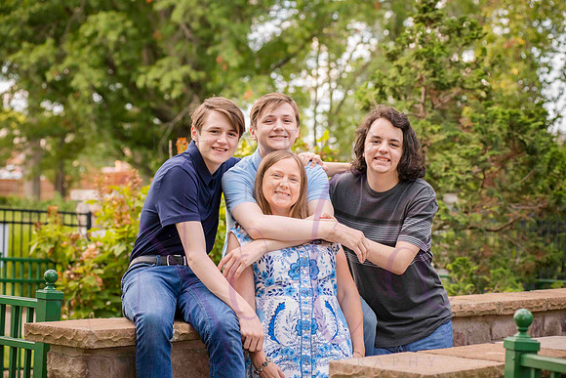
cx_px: 283
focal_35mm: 86
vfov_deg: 15.9
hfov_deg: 23.6
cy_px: 189
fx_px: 1352
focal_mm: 86
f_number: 5
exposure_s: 1/320
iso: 400
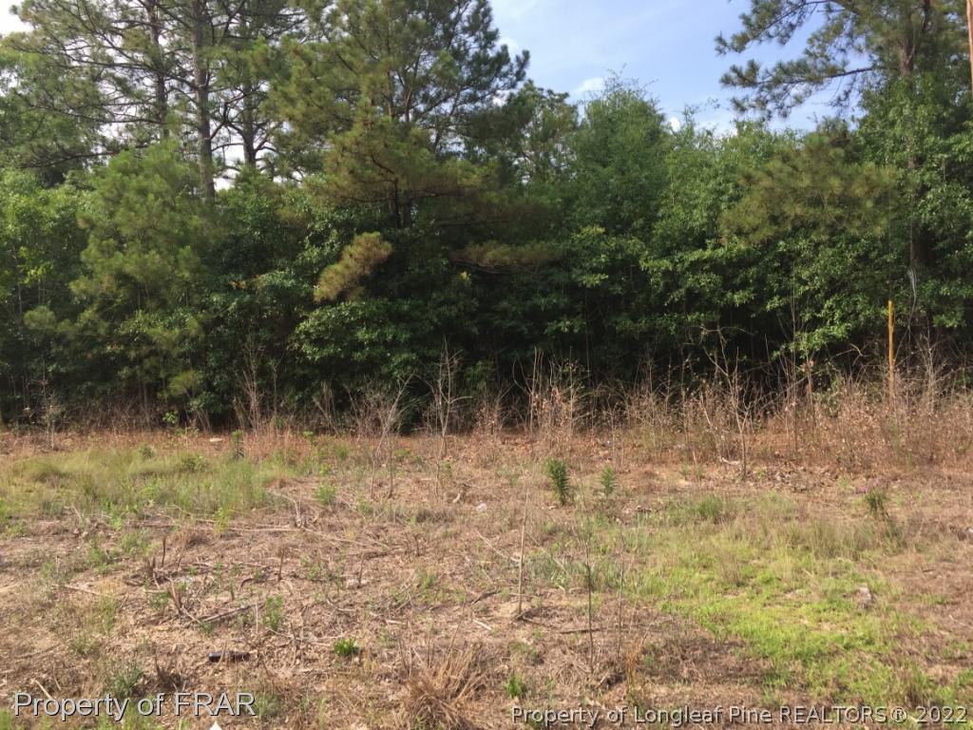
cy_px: 365
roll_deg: -0.3
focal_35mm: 29
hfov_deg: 61.7
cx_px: 486
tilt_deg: -0.4
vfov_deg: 48.2
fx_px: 815
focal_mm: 4.15
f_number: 2.2
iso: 32
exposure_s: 1/648
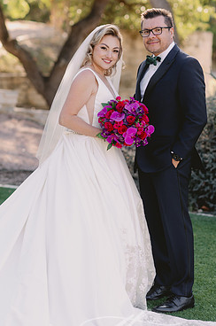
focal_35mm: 104
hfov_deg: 13.1
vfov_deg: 19.7
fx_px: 939
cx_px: 125
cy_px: 172
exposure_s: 1/320
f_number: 2.5
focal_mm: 85
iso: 80
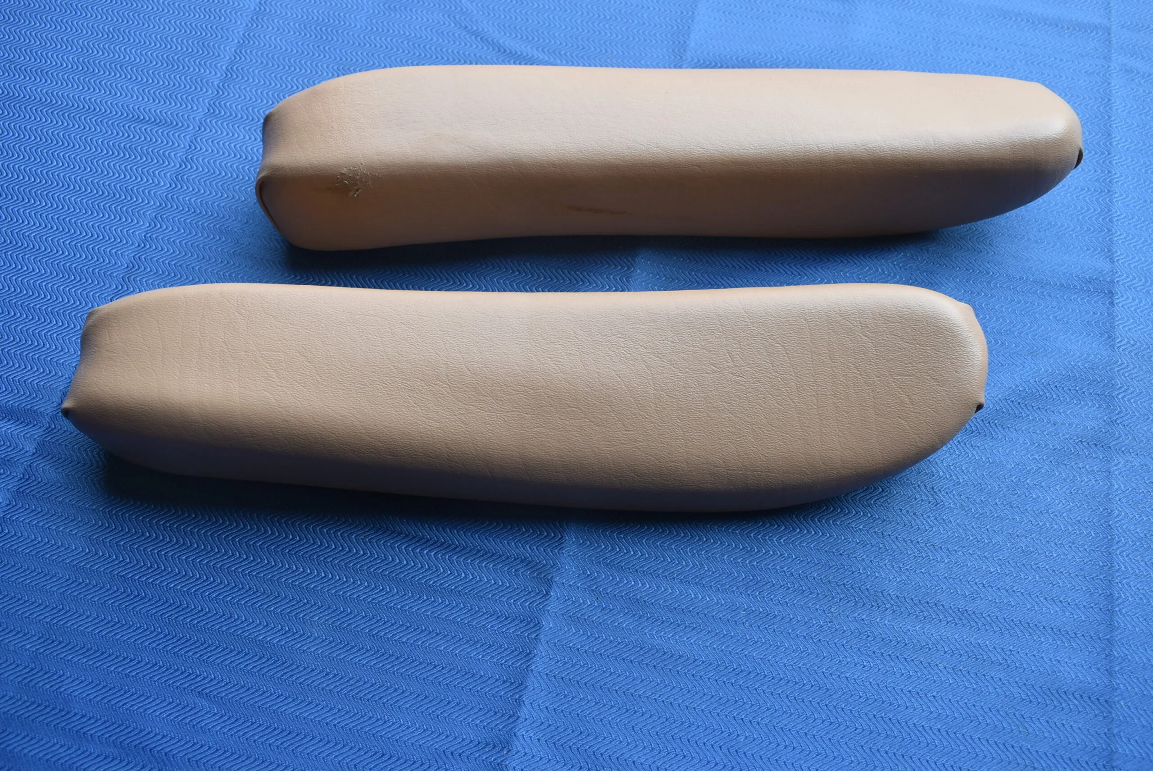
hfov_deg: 59.5
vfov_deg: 41.8
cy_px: 386
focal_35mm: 32
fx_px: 1010
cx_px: 576
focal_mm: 21
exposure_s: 1/160
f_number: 6.3
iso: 200
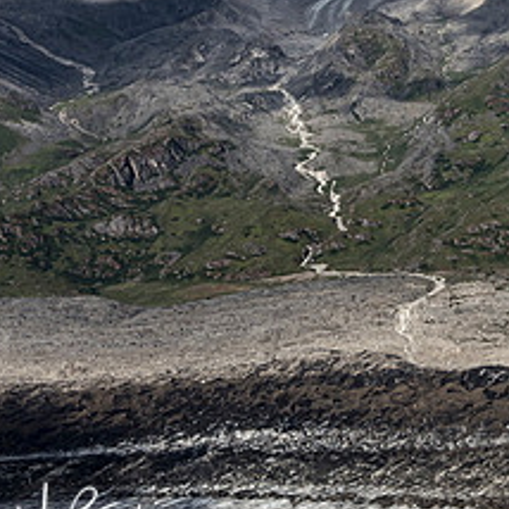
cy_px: 146
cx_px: 521
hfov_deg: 17.6
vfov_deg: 18.0
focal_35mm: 96
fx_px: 1597
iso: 400
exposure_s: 1/1000
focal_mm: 20
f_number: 7.1
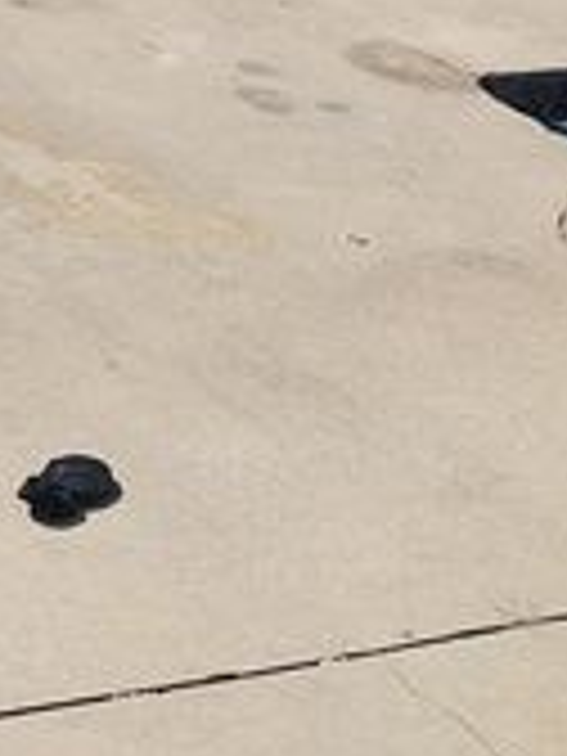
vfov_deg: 16.5
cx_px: -504
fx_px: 2249
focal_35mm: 103
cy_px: -533
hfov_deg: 12.8
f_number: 1.8
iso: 20
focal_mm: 4
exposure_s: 1/1073
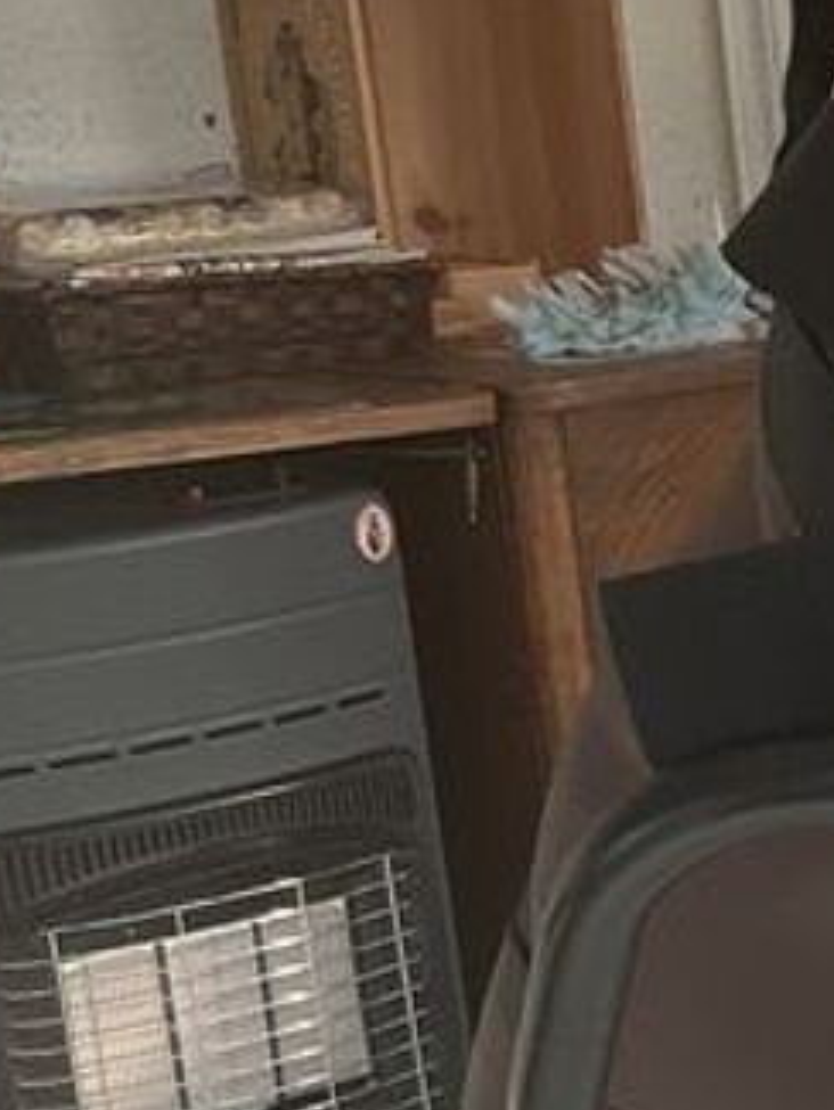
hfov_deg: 11.5
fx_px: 3820
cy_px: 1501
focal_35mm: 119
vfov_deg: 15.6
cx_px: 1552
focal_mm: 3
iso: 16
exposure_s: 1/422
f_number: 1.8
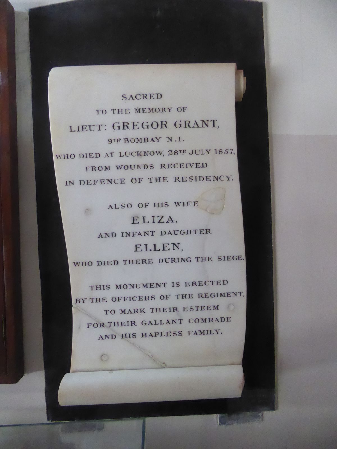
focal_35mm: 25
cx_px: 168
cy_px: 224
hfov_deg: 54.9
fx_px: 325
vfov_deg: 69.4
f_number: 3.3
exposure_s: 1/60
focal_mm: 4.3
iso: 1600
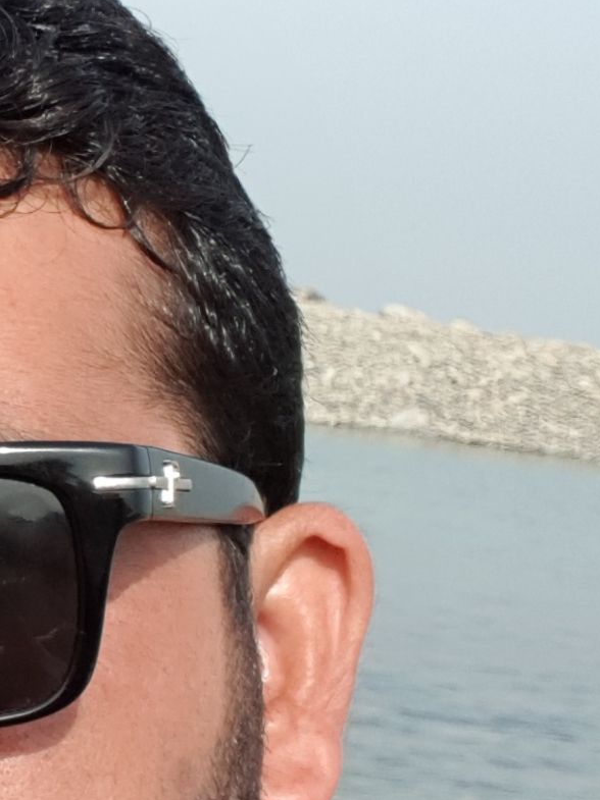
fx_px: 2405
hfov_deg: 12.5
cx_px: -612
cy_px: 470
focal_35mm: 104
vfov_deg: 18.9
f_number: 1.7
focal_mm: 2.95
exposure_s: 1/984
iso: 40
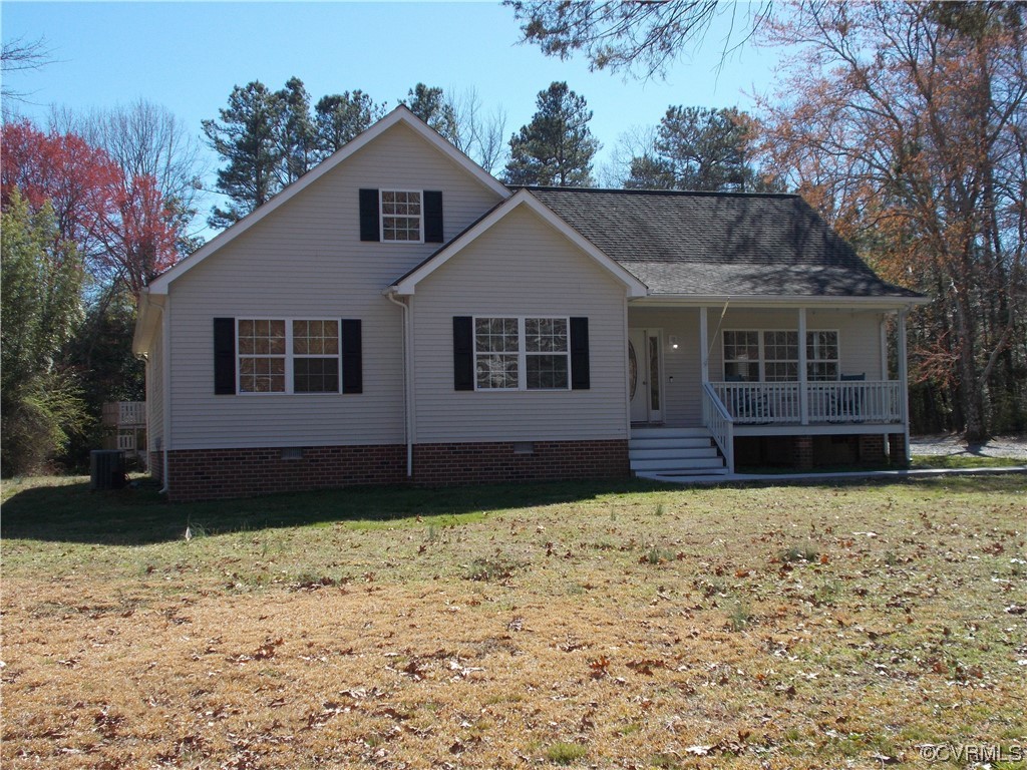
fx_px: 1305
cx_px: 514
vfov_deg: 32.9
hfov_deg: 42.9
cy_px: 385
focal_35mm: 44
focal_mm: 7.9
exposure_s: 1/500
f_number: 4.2
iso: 80
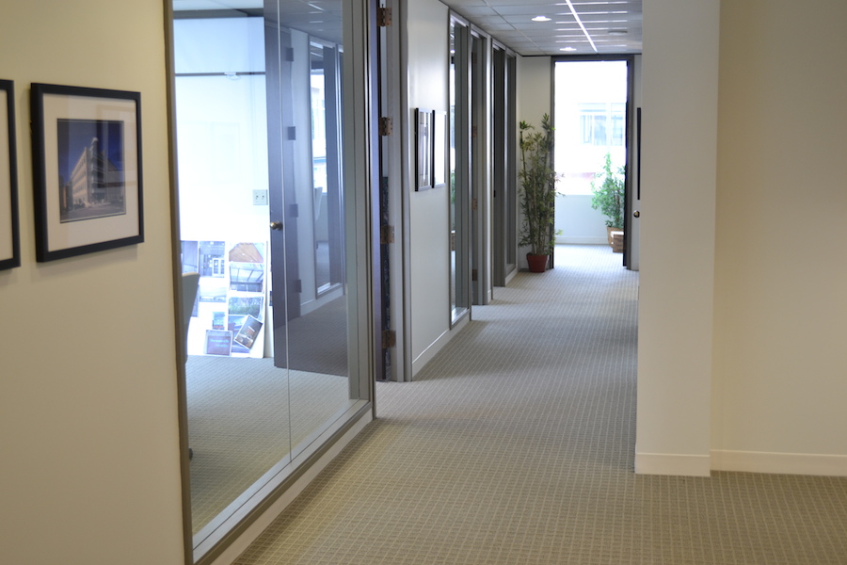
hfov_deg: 45.0
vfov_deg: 30.8
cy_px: 282
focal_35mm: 44
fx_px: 1023
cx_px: 424
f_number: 4.5
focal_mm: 29
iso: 400
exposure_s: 1/20
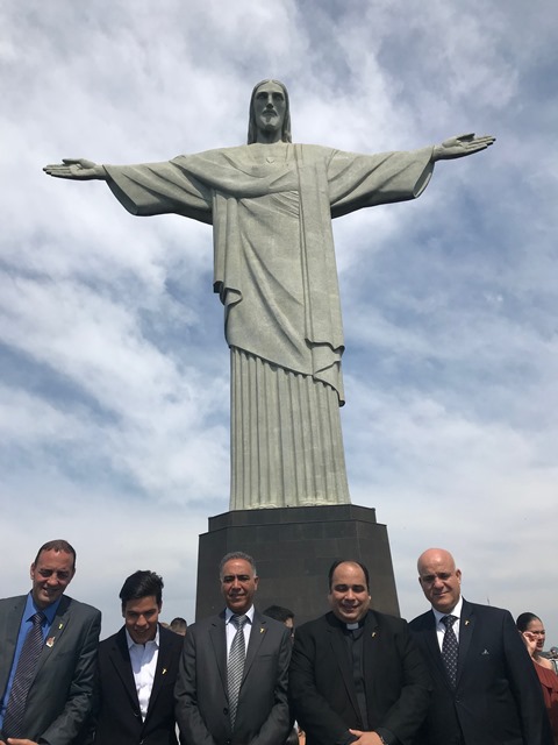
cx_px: 279
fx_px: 602
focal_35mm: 28
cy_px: 372
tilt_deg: +26.1
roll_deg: +2.8
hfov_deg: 49.7
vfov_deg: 63.4
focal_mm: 3.99
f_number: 1.8
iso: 20
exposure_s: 1/4000
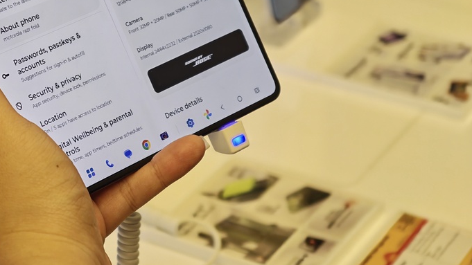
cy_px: 12
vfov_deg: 8.7
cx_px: 121
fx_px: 1740
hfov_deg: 15.4
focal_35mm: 139
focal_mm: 22.48
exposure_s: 1/100
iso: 125
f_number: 2.6
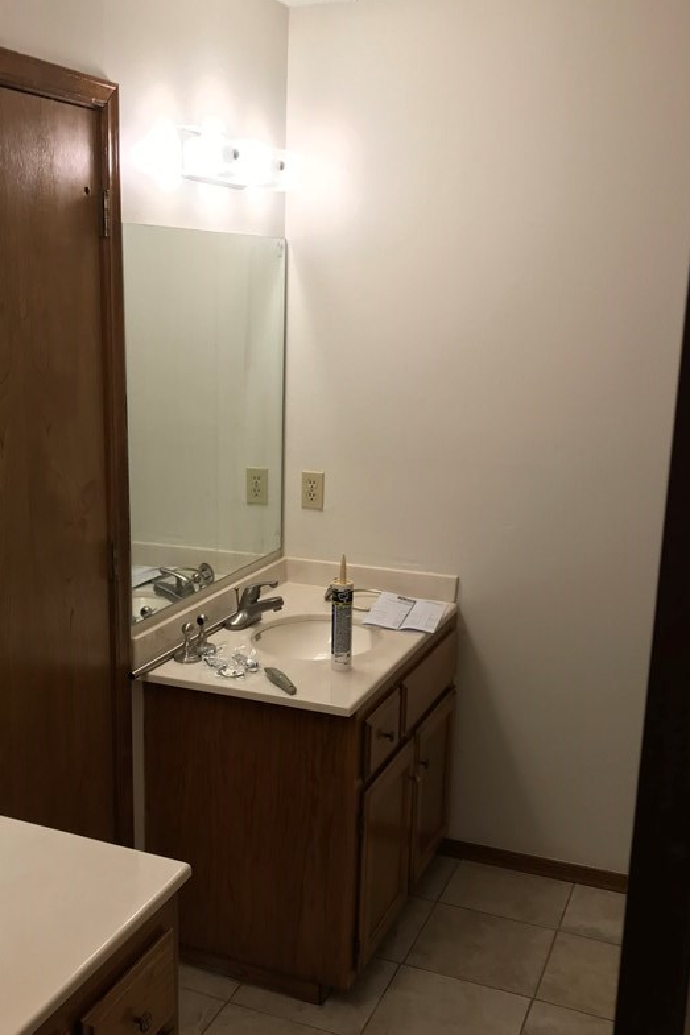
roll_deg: -1.1
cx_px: 207
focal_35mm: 38
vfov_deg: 50.6
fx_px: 1093
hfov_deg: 34.6
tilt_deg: -12.9
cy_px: 584
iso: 25
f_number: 1.8
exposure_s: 1/60
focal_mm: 3.99
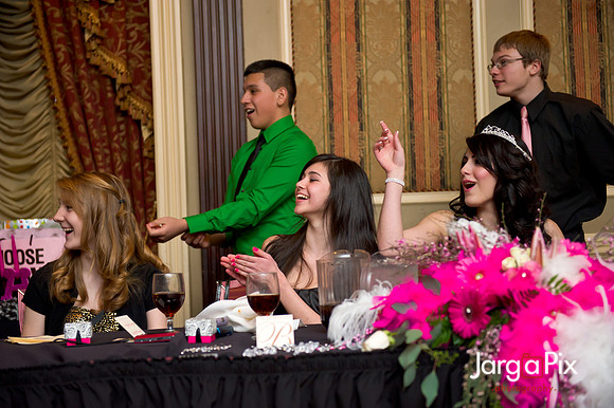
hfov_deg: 33.4
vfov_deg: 22.6
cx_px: 307
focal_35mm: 60
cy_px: 204
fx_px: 1023
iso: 1600
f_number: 3.2
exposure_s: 1/125
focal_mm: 60
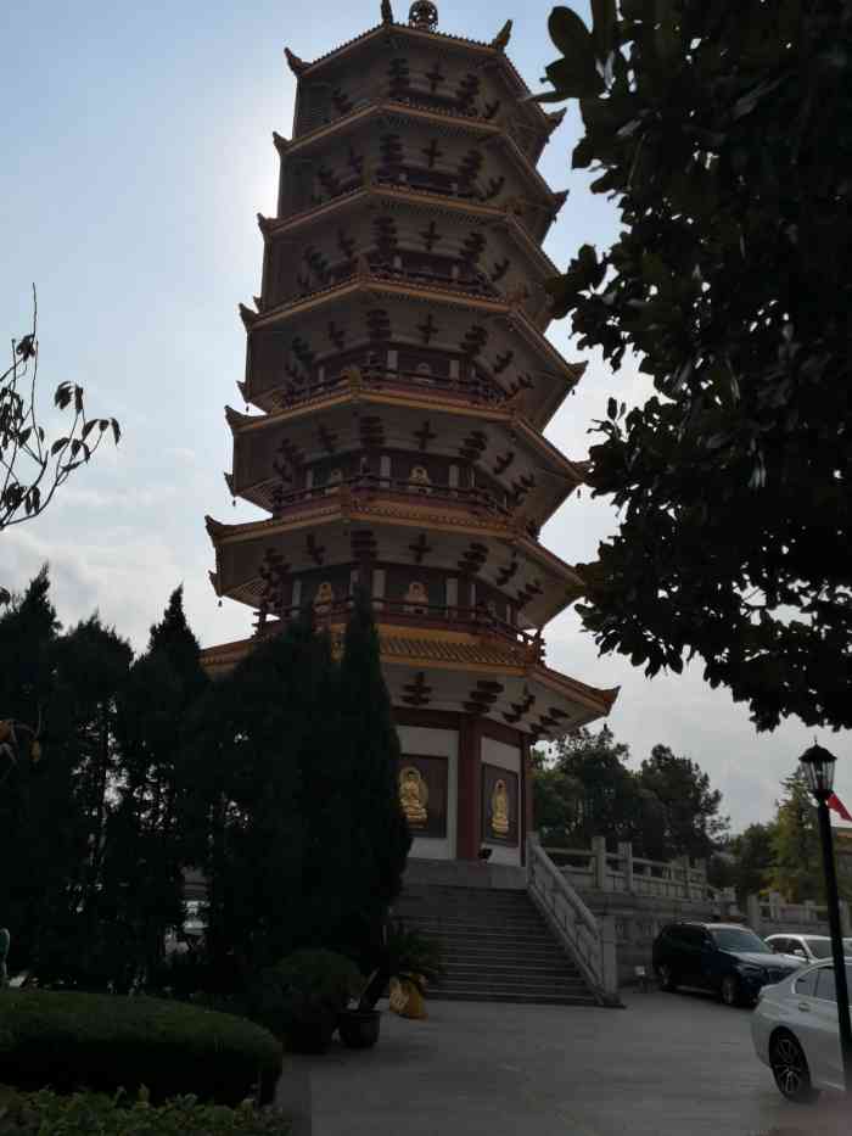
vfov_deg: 65.3
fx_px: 886
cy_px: 568
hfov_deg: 51.4
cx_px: 426
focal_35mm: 27
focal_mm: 3.95
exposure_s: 1/10000
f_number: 1.6
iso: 50
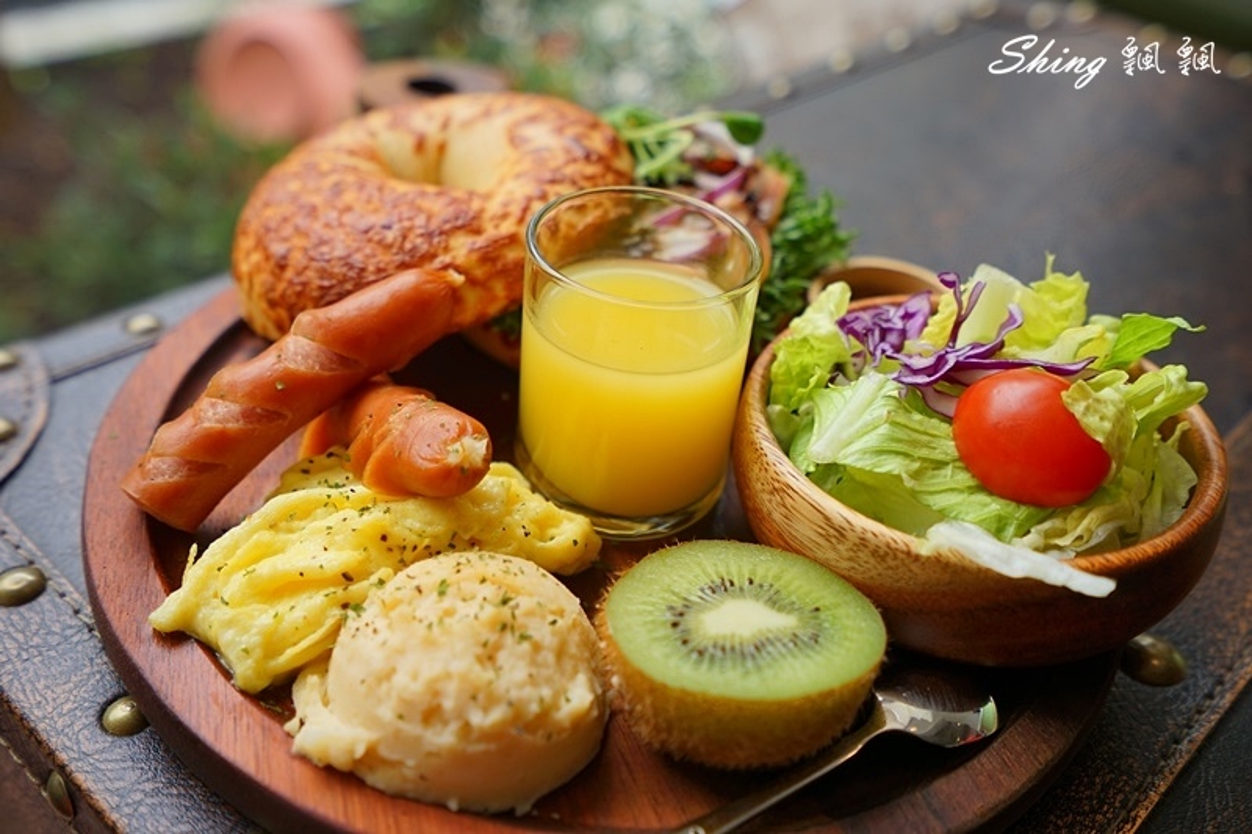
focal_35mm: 35
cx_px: 626
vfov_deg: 37.8
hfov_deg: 54.4
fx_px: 1217
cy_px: 417
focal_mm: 35
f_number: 4
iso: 100
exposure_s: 1/125
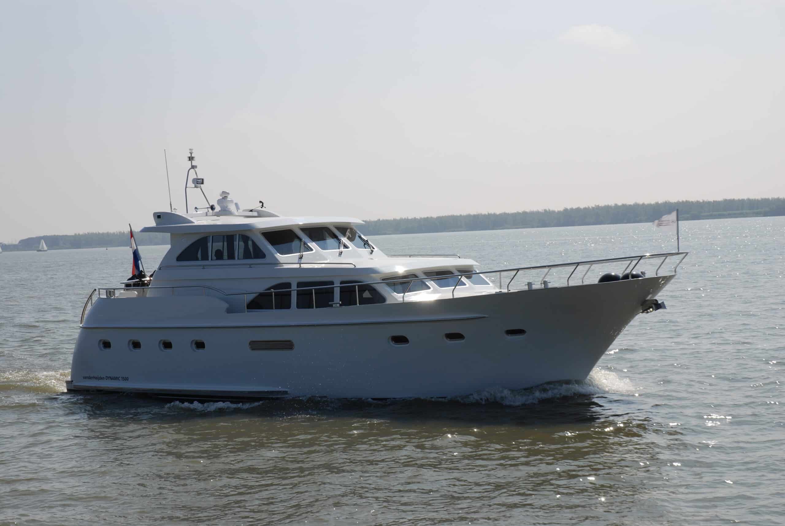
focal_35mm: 72
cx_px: 392
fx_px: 1572
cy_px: 263
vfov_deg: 19.0
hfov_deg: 28.0
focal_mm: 48
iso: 100
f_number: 10
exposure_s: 1/400
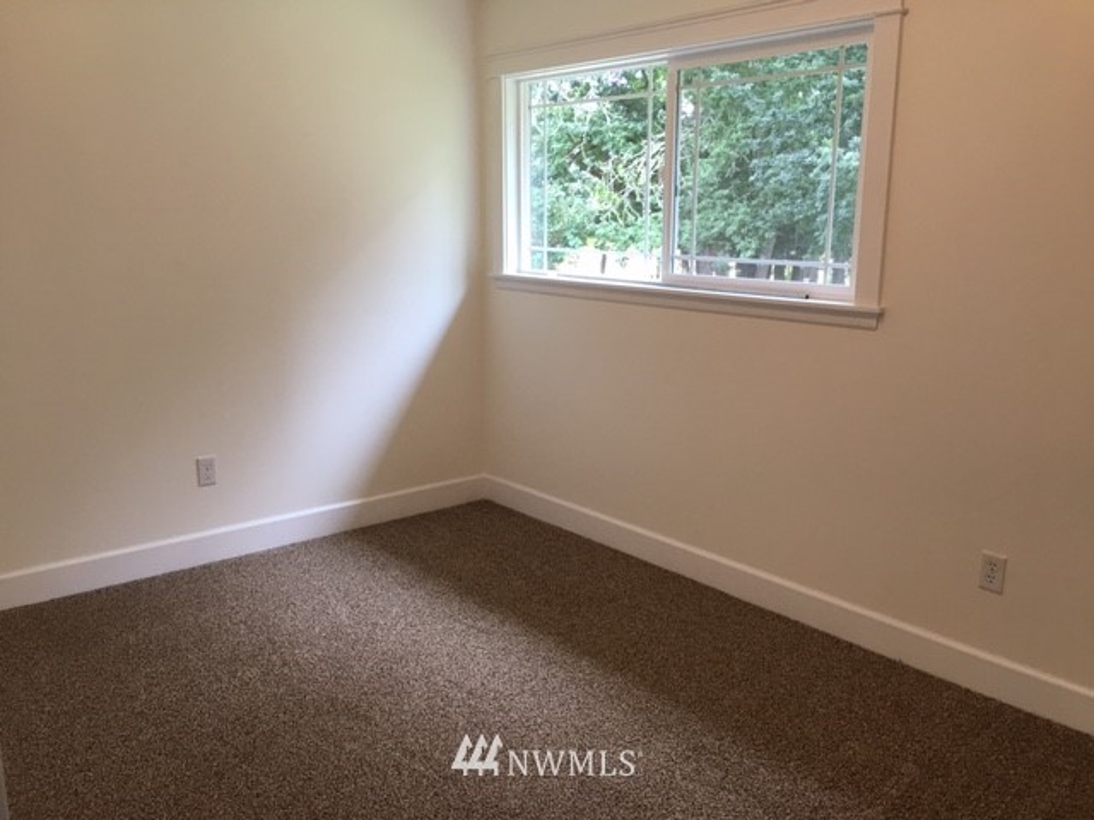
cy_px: 410
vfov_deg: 48.2
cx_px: 547
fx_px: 917
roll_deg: +0.0
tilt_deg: -10.3
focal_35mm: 29
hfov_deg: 61.7
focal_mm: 4.15
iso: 25
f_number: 2.2
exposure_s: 1/15
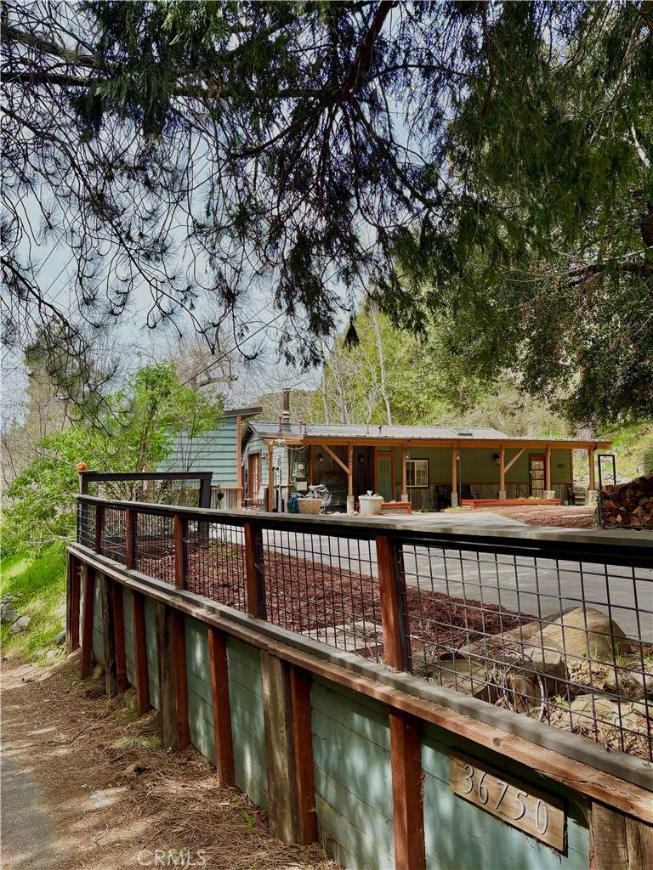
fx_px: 654
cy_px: 435
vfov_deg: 67.3
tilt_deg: +3.6
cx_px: 326
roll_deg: +0.8
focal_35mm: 26
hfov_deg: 53.1
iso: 64
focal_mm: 5.96
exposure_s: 1/1287
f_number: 1.6
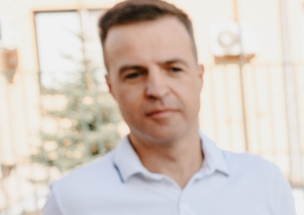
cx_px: 643
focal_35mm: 156
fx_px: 1343
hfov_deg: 11.4
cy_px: 421
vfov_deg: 8.7
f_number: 4
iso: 160
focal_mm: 24
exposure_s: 1/400
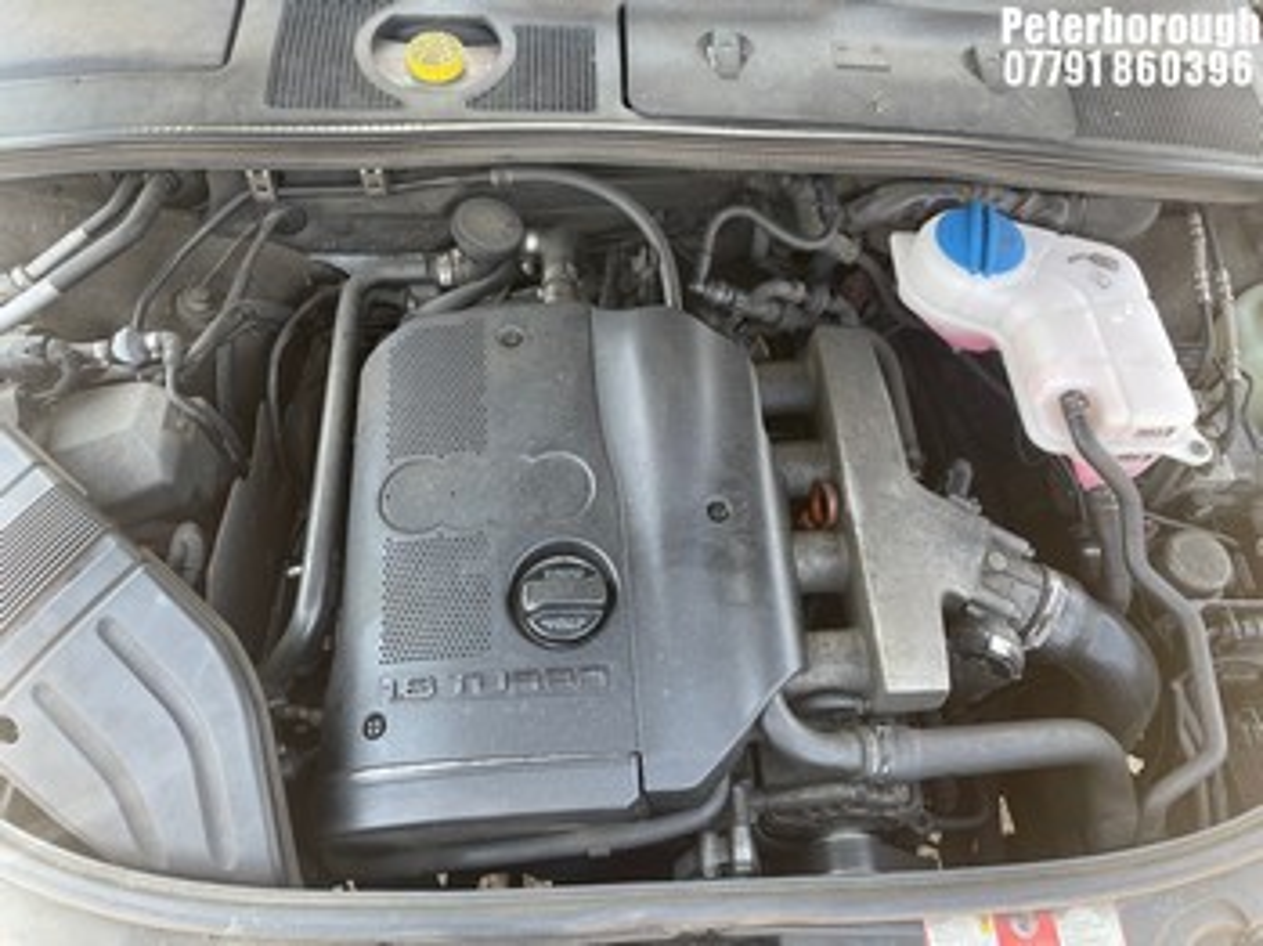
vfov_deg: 53.0
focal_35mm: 26
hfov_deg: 67.3
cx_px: 632
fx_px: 948
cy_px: 473
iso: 50
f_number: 1.6
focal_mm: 4.2
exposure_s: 1/121
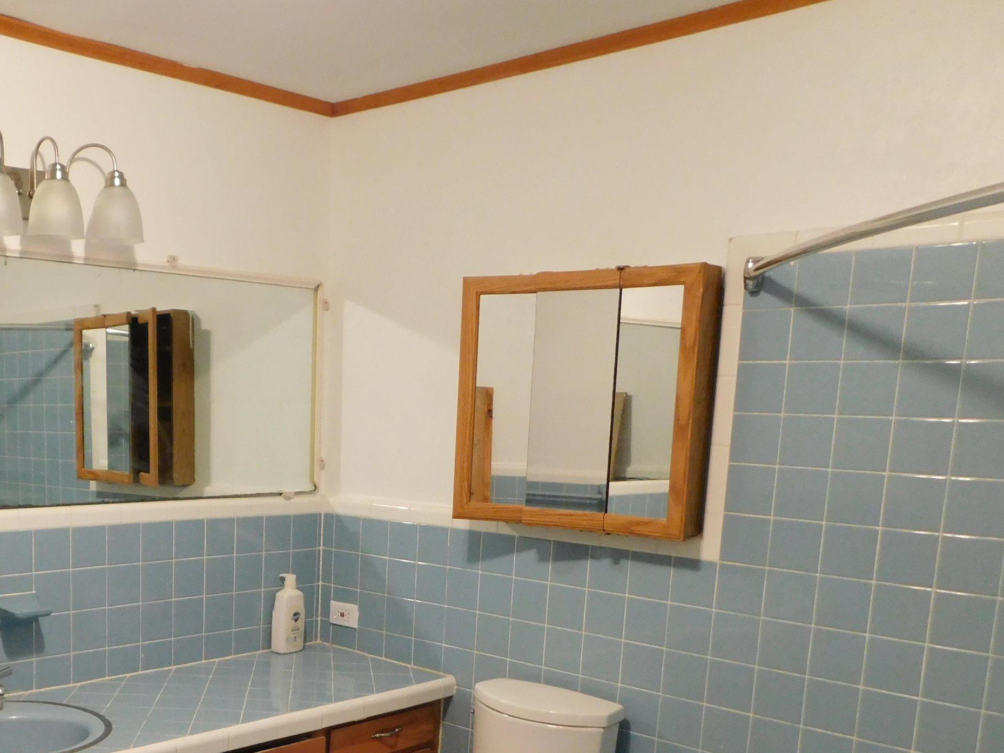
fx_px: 1102
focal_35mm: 38
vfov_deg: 36.6
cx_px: 247
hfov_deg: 47.1
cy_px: 588
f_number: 3
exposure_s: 1/30
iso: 400
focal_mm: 4
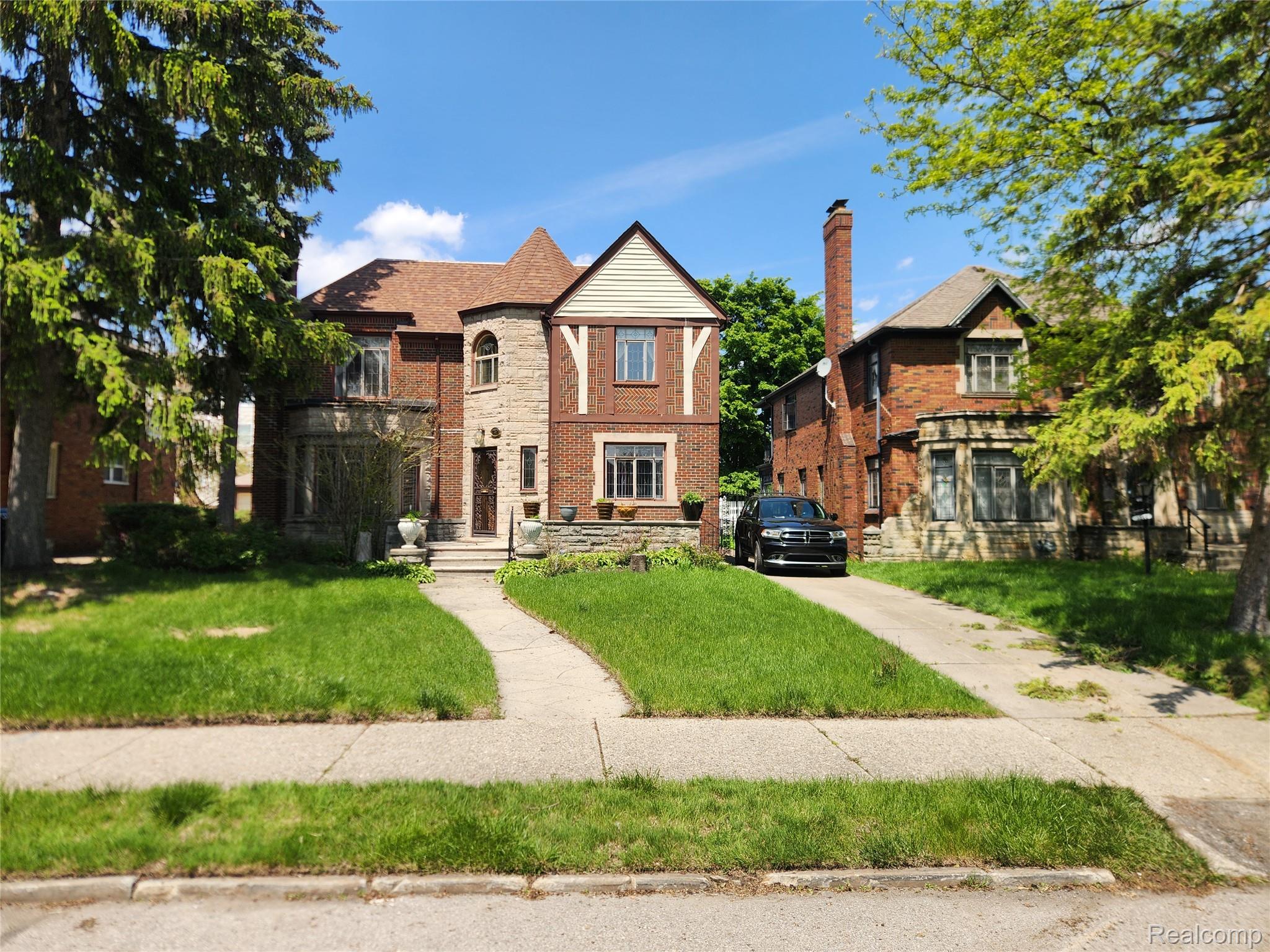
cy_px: 476
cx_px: 635
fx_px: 844
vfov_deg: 58.9
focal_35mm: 23
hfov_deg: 73.9
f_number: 1.8
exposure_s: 1/1151
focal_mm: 5.4
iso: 20
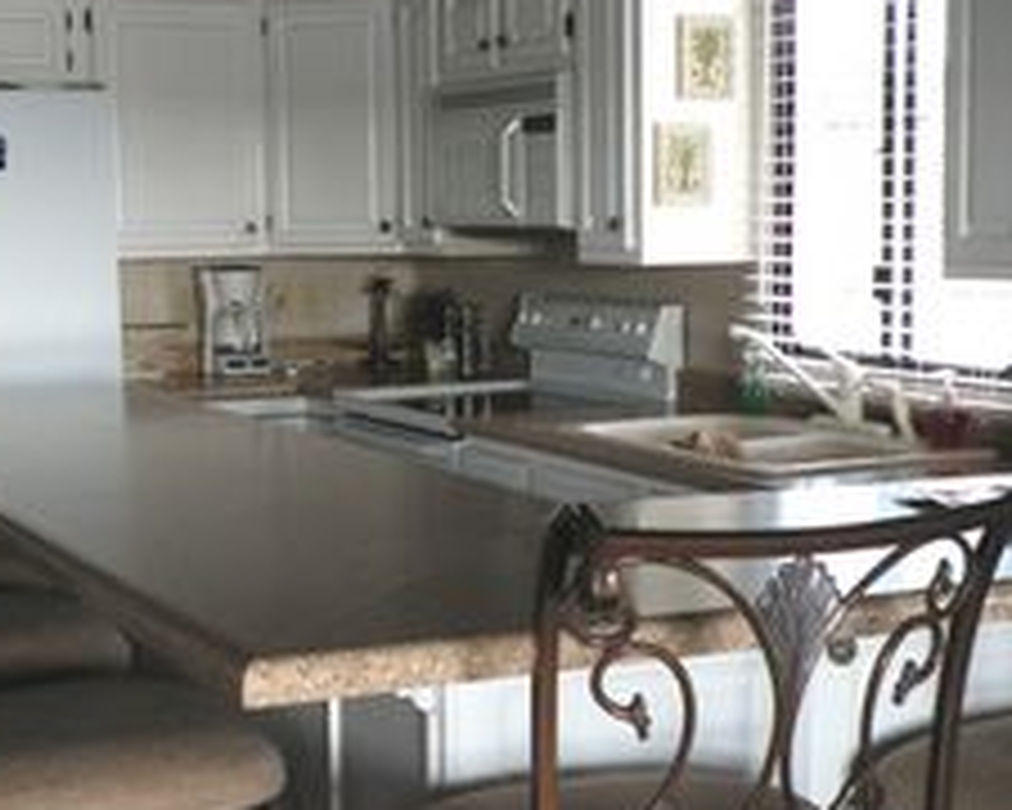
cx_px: 477
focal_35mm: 67
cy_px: 405
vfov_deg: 22.8
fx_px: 2007
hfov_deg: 28.3
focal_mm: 7.4
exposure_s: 1/62.2
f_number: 3.2
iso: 142
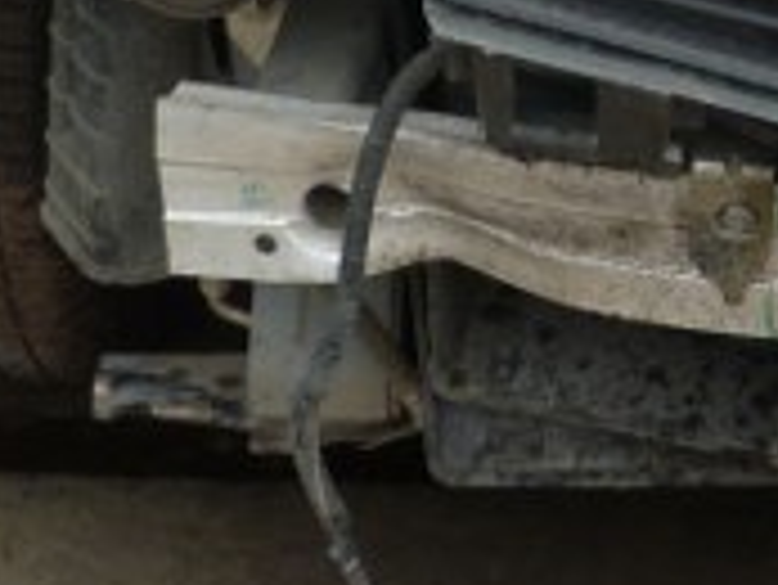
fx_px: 3644
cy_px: -626
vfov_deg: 8.6
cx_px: 1102
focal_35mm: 162
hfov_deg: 11.7
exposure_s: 1/200
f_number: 4
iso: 80
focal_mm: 6.3
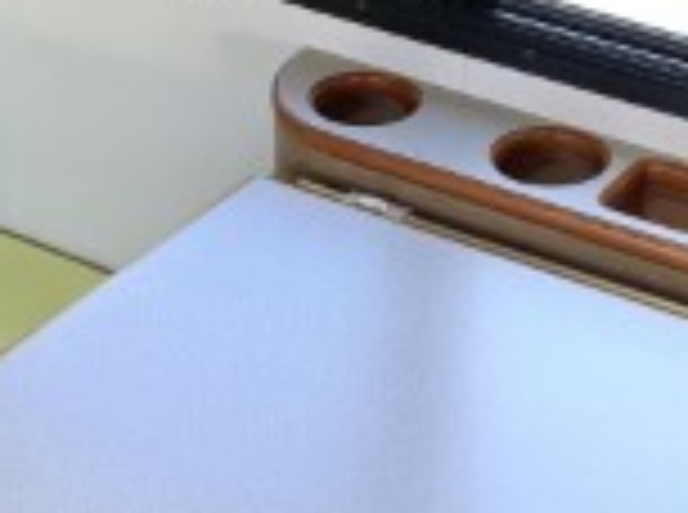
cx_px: 238
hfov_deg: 18.0
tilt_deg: -37.9
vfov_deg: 13.3
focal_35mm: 109
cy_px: 549
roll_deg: +0.5
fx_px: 2161
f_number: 1.8
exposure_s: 1/76
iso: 100
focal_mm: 4.25
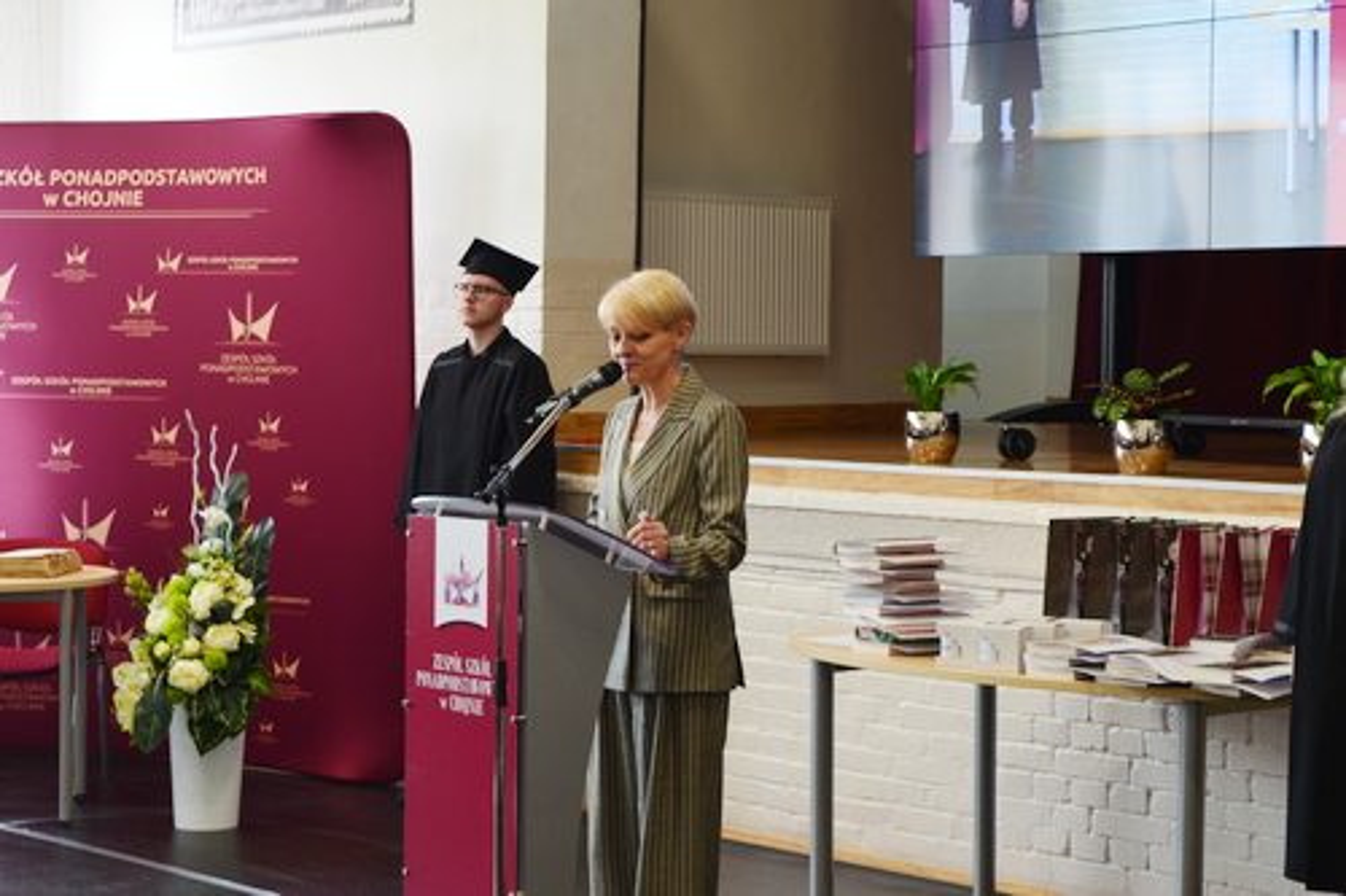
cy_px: 448
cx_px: 673
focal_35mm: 78
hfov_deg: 26.0
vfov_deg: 17.5
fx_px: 2915
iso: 400
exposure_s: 1/25
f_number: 9
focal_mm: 52
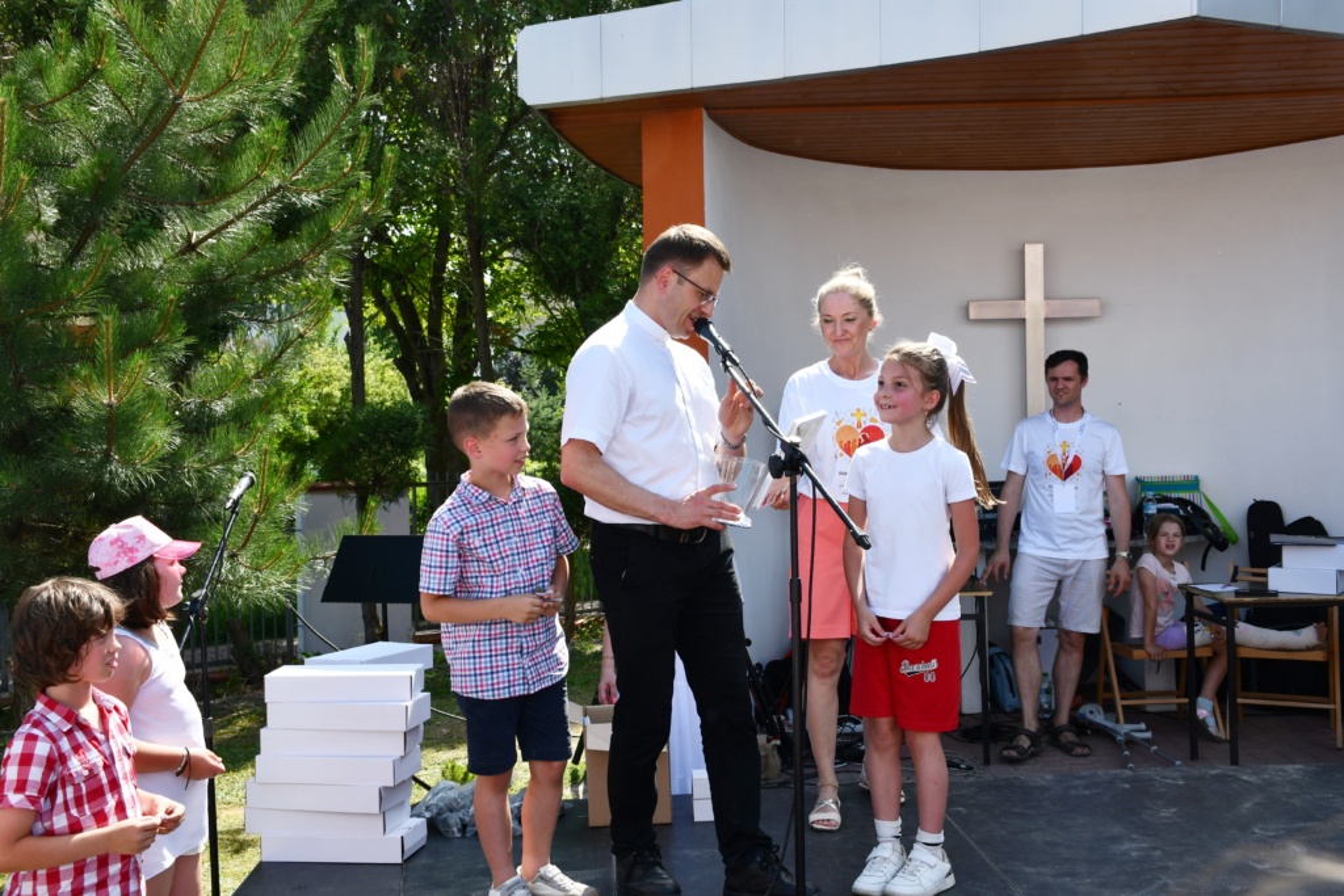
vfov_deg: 34.2
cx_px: 672
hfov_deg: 49.5
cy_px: 448
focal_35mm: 39
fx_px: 1456
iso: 160
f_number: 8
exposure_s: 1/250
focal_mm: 26
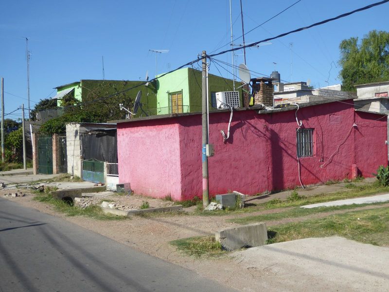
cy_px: 146
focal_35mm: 42
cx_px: 194
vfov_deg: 34.3
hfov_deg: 44.8
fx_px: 472
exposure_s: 1/800
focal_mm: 7.2
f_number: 3.8
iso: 80
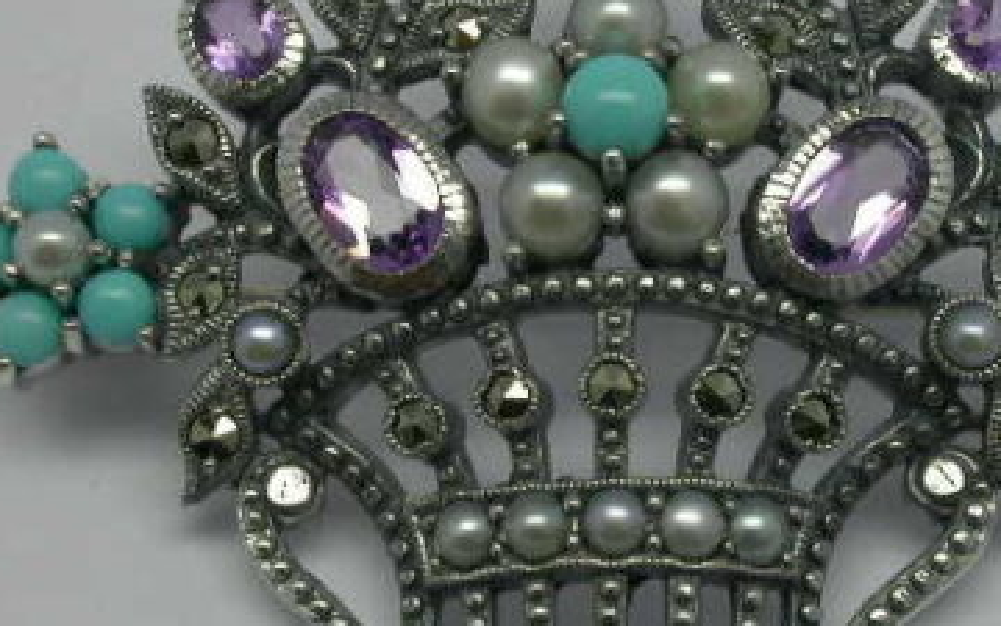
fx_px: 4092
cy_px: 281
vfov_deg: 8.7
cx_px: 612
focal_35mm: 150
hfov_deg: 13.9
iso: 100
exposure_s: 1/25.8
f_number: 9.3
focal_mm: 17.7
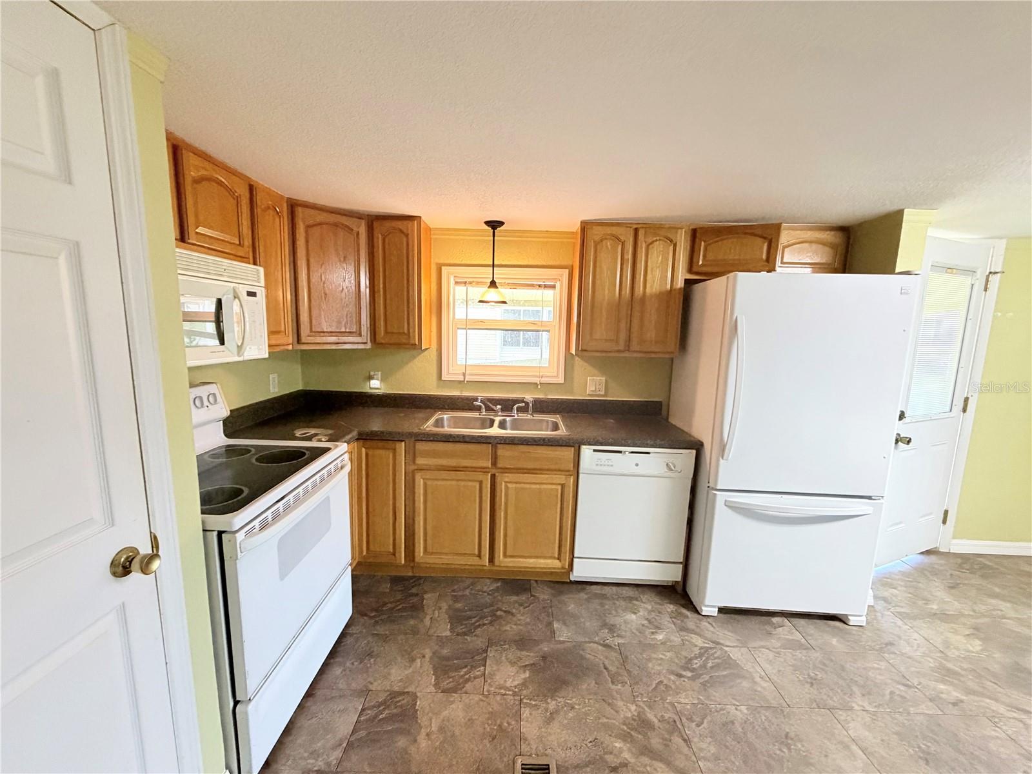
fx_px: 417
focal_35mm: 14
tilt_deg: -8.5
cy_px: 387
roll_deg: -1.2
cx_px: 516
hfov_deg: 102.1
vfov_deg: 85.7
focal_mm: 2.22
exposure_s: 1/60
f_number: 2.2
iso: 400
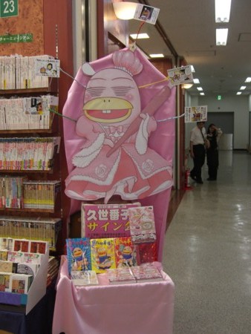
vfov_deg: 49.0
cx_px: 126
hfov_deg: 37.8
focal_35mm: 38
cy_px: 167
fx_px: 367
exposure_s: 1/125
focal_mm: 7.9
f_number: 2.8
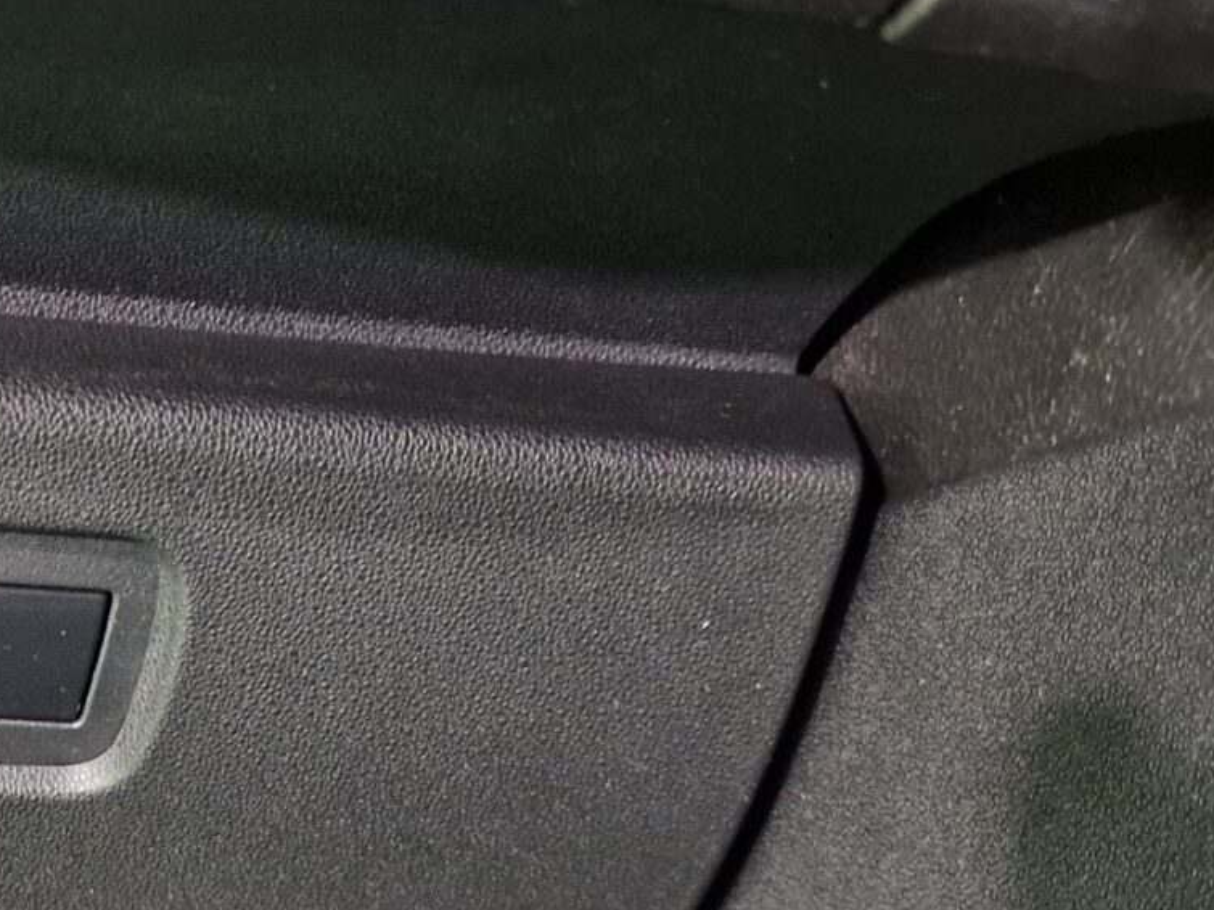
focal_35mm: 78
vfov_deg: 18.8
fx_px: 2735
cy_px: 629
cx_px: -100
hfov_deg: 23.6
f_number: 1.8
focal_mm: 6.4
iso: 400
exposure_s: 1/20
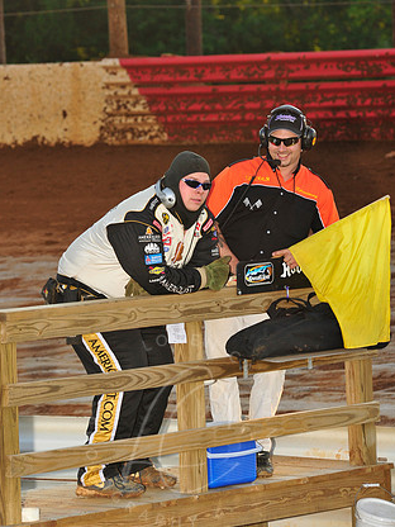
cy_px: 225
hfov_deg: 6.0
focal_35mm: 248
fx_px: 3773
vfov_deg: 8.0
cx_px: 180
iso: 640
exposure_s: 1/320
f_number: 7.1
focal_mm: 185
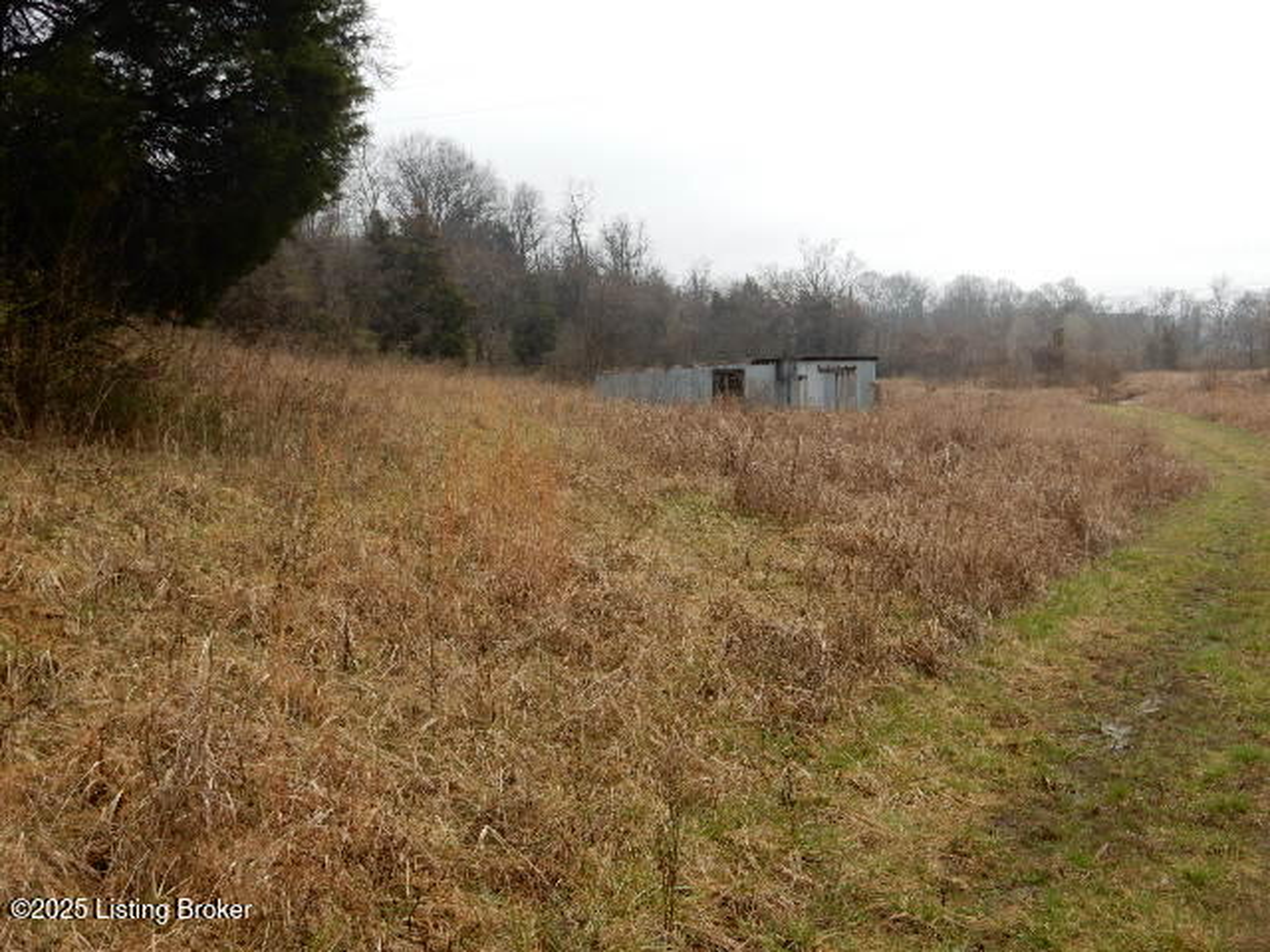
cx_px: 635
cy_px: 476
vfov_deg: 39.7
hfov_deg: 51.4
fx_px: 1321
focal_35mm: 36
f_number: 4
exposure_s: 1/320
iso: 125
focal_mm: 6.4
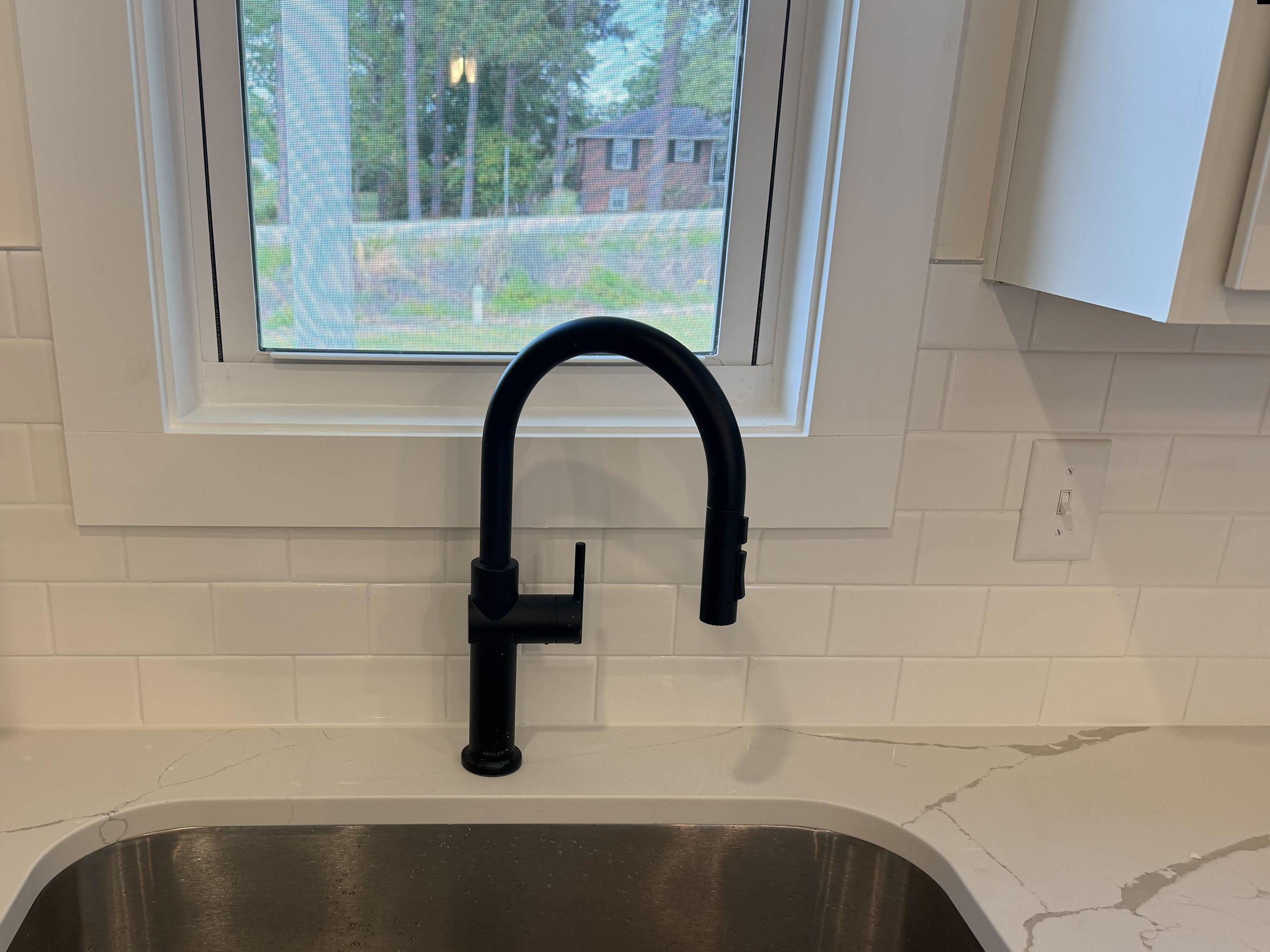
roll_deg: -0.8
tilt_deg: -19.5
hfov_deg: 57.7
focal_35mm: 31
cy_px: 592
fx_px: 1137
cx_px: 488
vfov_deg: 45.1
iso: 100
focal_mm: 6.76
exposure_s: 1/163
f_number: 1.78
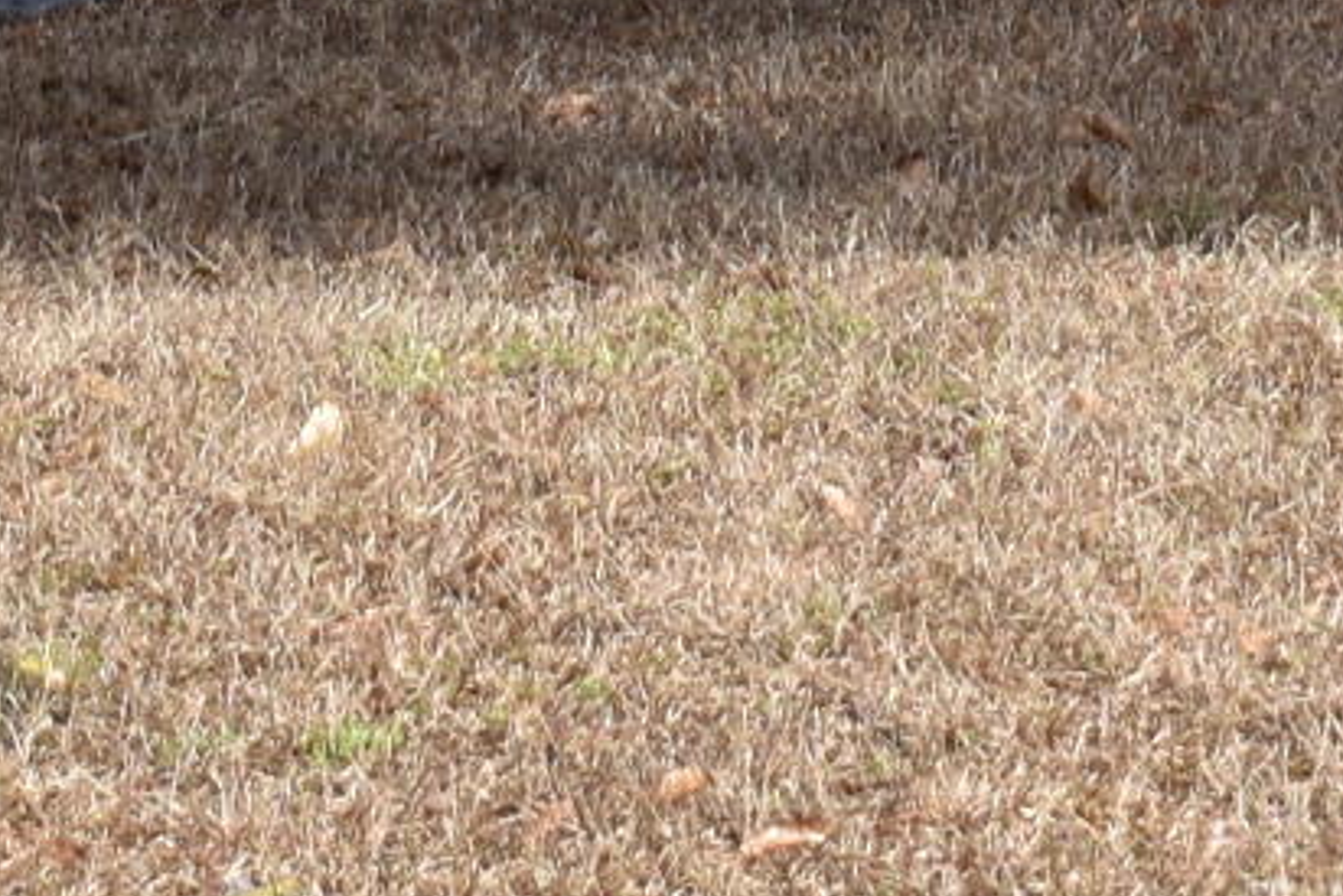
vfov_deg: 3.1
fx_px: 16307
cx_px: 1695
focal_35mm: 437
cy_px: -2258
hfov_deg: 4.7
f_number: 8
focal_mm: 40
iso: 110
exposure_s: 1/250
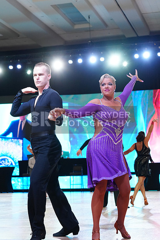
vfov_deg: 28.8
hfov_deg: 19.5
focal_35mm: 70
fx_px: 466
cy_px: 120
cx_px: 80
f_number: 4
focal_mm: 70
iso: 2500
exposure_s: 1/250
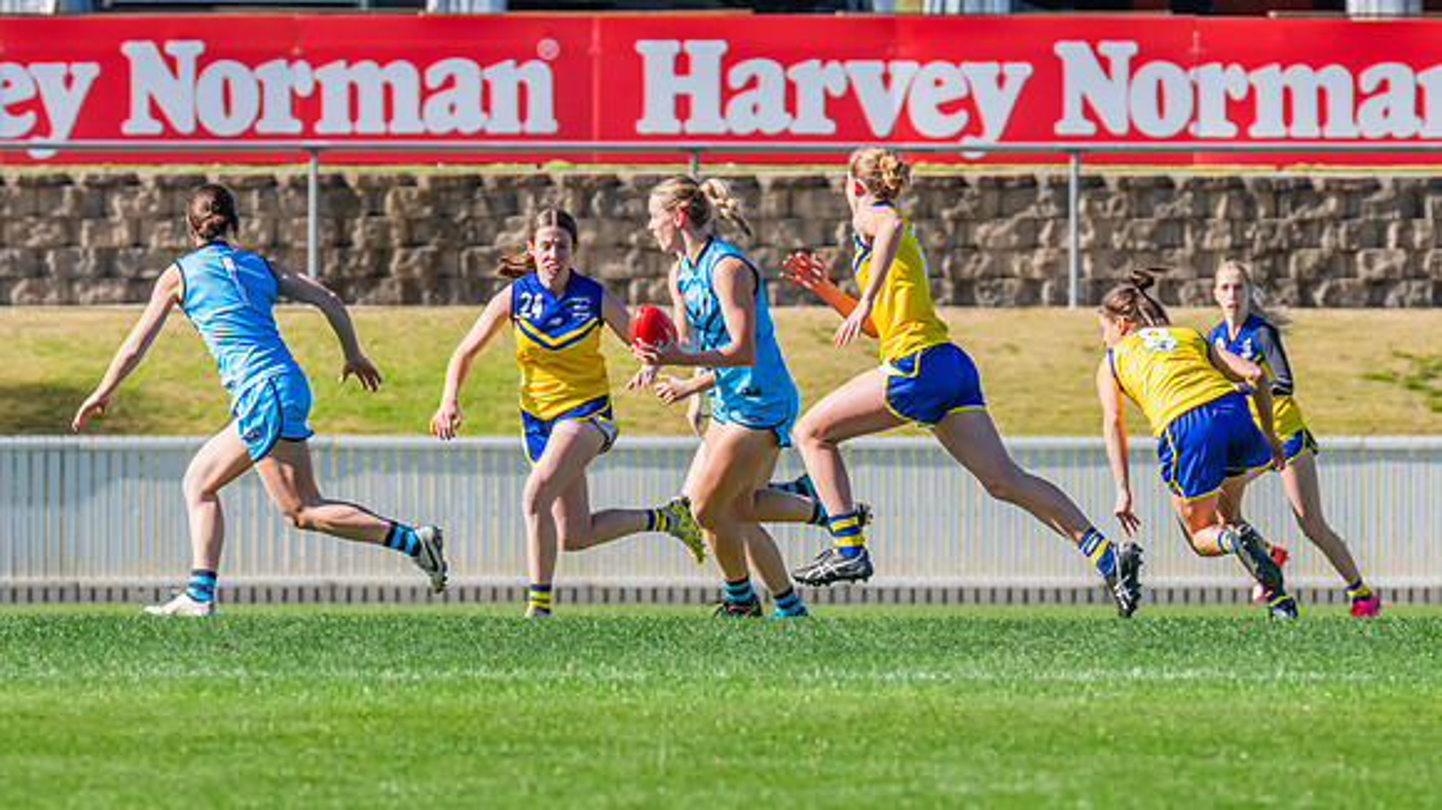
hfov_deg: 3.5
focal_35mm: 619
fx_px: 23662
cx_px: 879
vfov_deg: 2.0
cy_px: 446
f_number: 9
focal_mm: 420
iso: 800
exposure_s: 1/1250
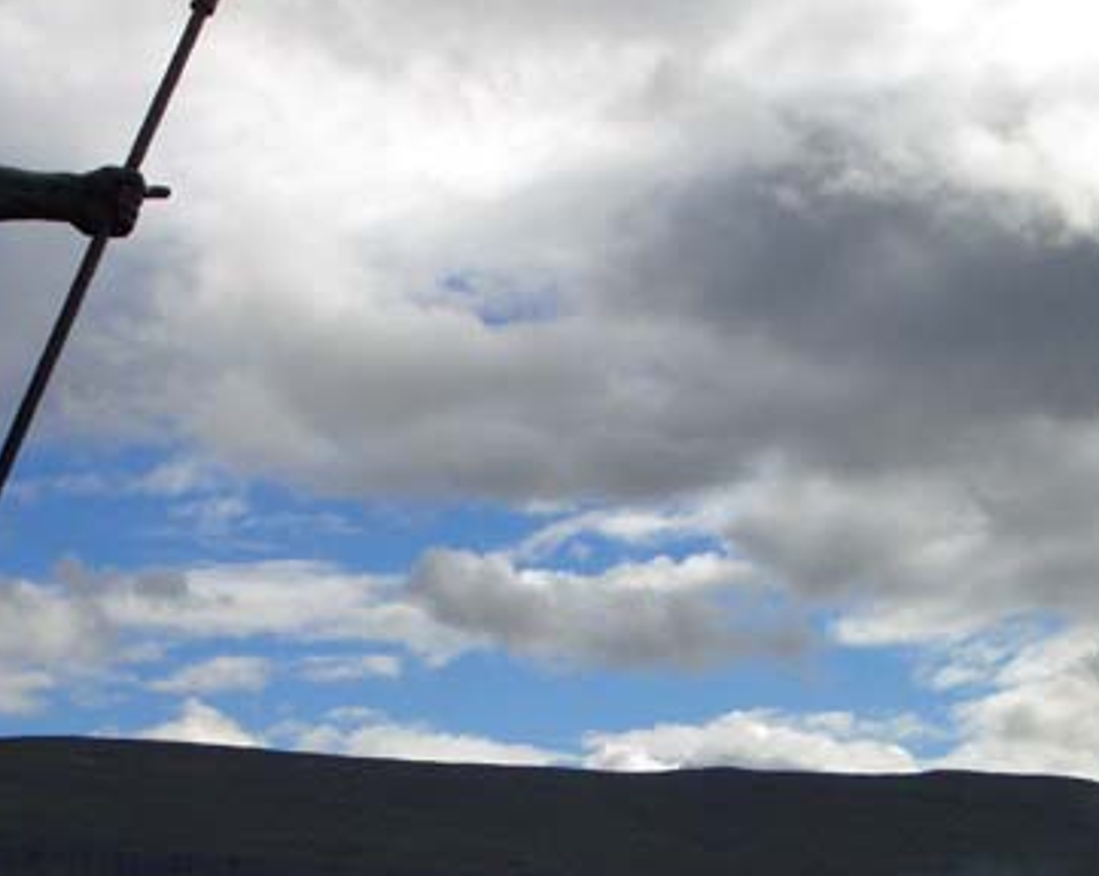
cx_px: 274
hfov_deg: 25.8
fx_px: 2372
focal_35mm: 73
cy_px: 604
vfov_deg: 20.8
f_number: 5
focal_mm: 8.2
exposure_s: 1/2000
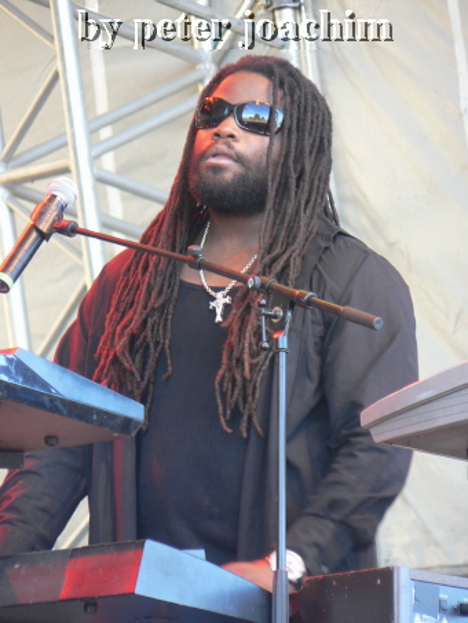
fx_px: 5694
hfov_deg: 4.7
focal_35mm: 316
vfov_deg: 6.3
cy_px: 312
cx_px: 234
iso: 100
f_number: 3.3
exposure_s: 1/30
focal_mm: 54.2
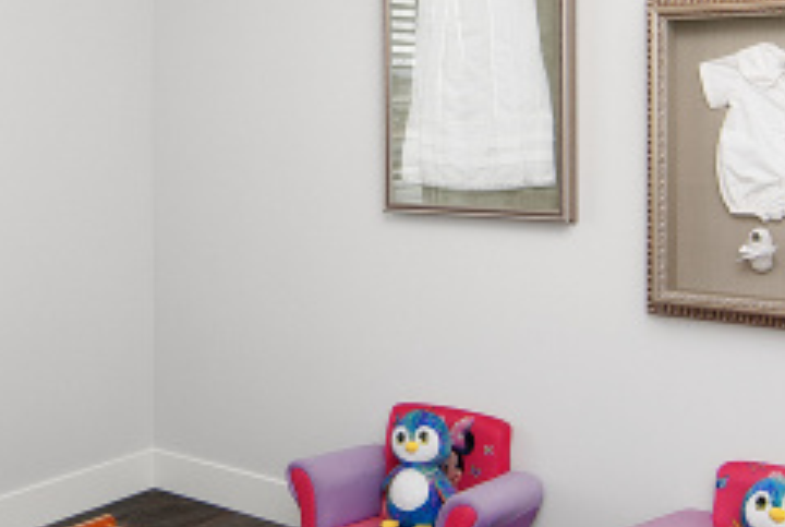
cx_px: 265
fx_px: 1049
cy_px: 111
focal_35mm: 48
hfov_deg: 40.6
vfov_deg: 27.7
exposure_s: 1/60
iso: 200
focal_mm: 12
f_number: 5
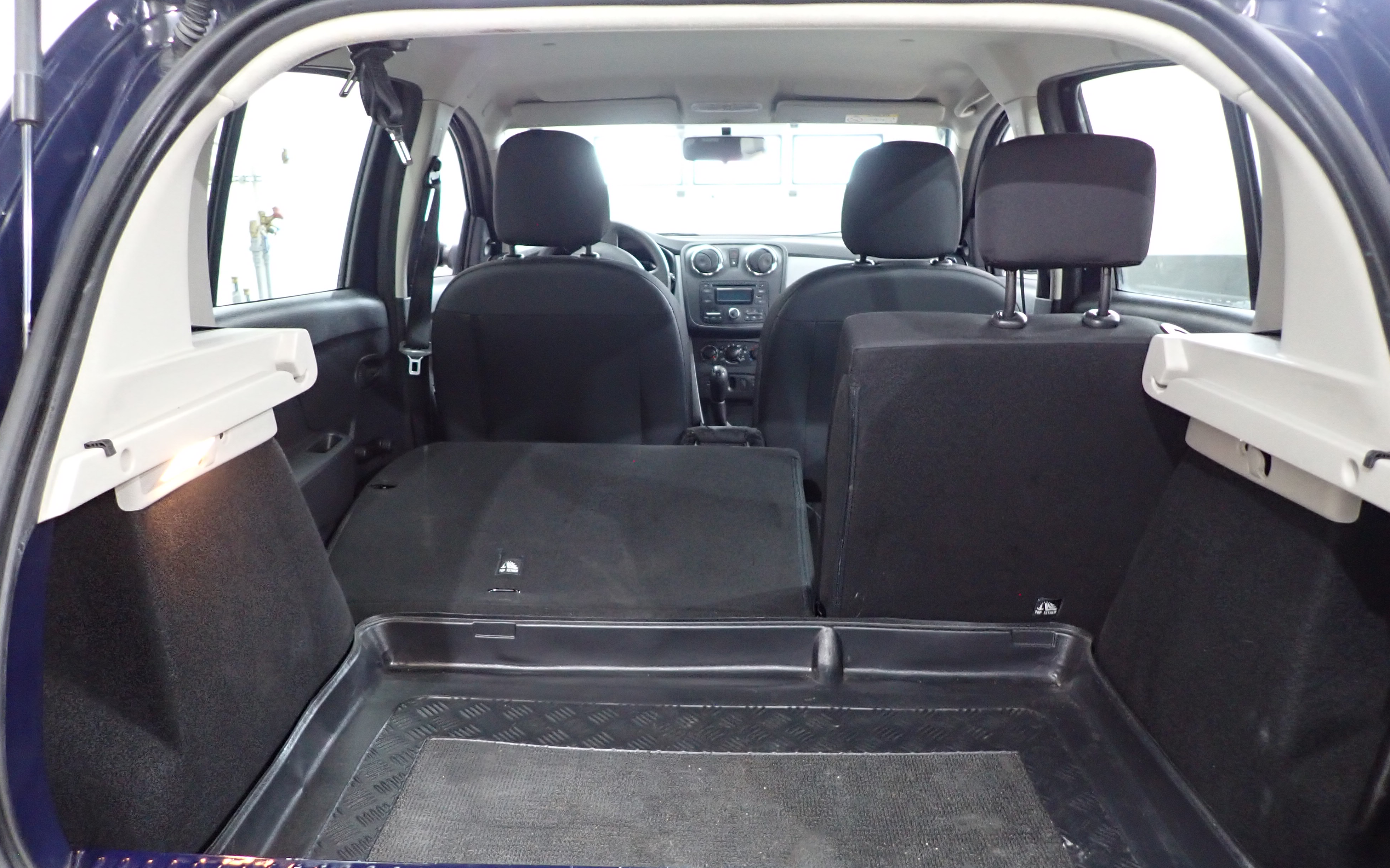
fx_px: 1023
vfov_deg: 46.0
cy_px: 456
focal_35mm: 27
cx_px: 692
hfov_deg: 68.4
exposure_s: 1/30
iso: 500
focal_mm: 4.5
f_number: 2
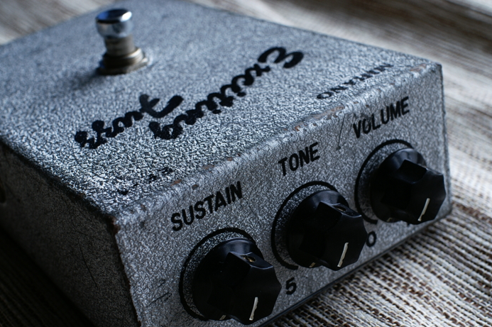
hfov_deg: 33.1
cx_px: 274
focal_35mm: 61
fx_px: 827
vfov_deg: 22.4
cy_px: 187
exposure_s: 1/1.25
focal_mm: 35
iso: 100
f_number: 9
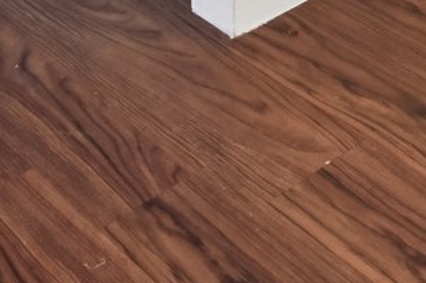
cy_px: -612
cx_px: 795
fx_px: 1064
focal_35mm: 90
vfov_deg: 10.2
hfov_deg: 17.6
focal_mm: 14
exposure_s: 1/15
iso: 250
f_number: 9
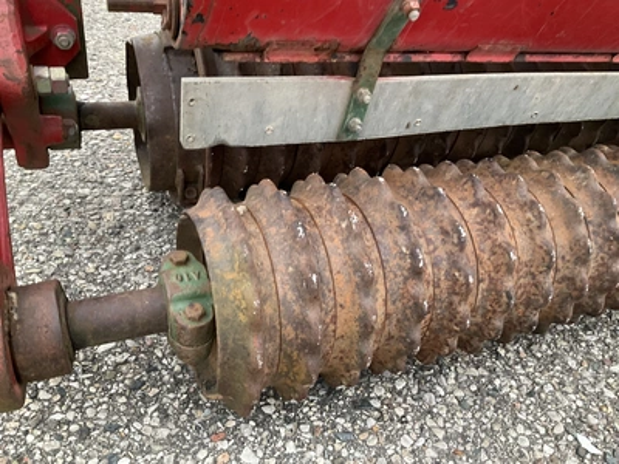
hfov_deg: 61.7
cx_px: 310
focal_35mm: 29
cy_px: 232
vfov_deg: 48.2
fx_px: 519
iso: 64
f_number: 1.8
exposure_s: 1/62
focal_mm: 3
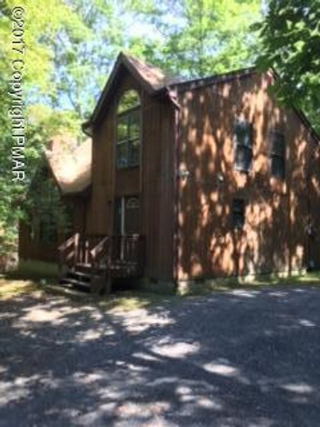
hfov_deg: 48.2
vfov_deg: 61.7
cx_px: 160
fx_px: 358
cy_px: 214
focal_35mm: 29
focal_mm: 4.15
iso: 40
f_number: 2.2
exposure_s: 1/120
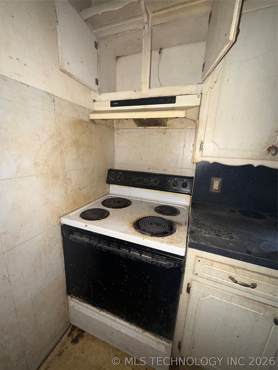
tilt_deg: -14.8
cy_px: 185
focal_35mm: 14
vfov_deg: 102.1
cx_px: 139
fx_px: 150
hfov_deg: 85.7
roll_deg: -2.6
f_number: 2.2
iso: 125
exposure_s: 1/30
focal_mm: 2.22
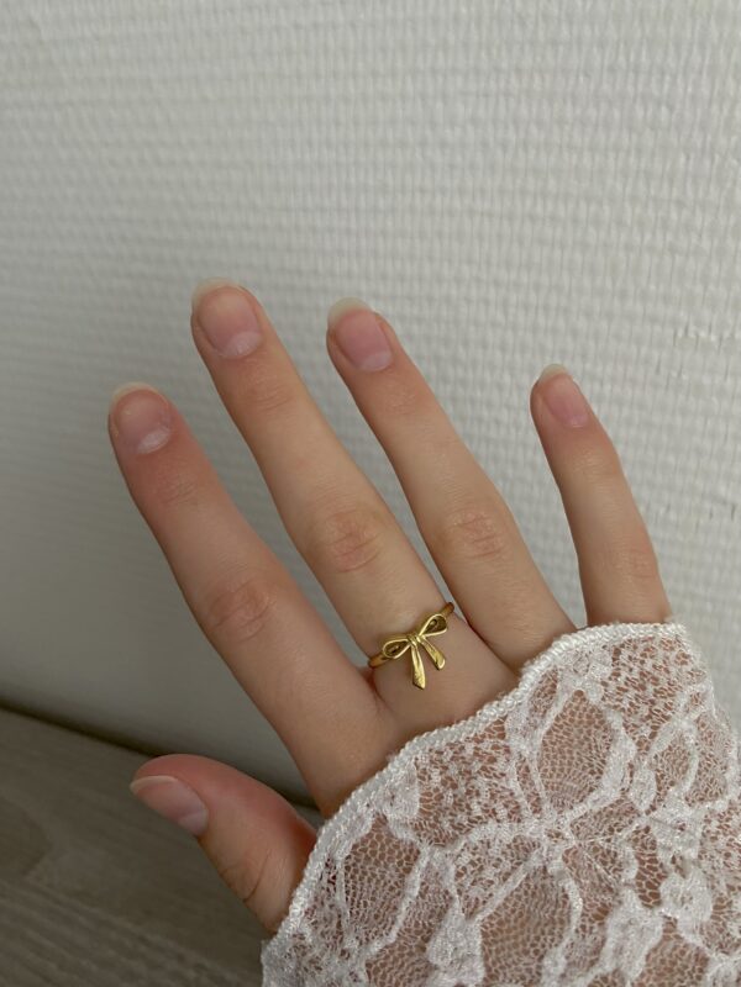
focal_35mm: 26
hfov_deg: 53.1
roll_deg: +1.7
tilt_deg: -25.6
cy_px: 494
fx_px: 742
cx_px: 370
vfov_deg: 67.3
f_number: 1.8
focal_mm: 4.25
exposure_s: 1/60
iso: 125
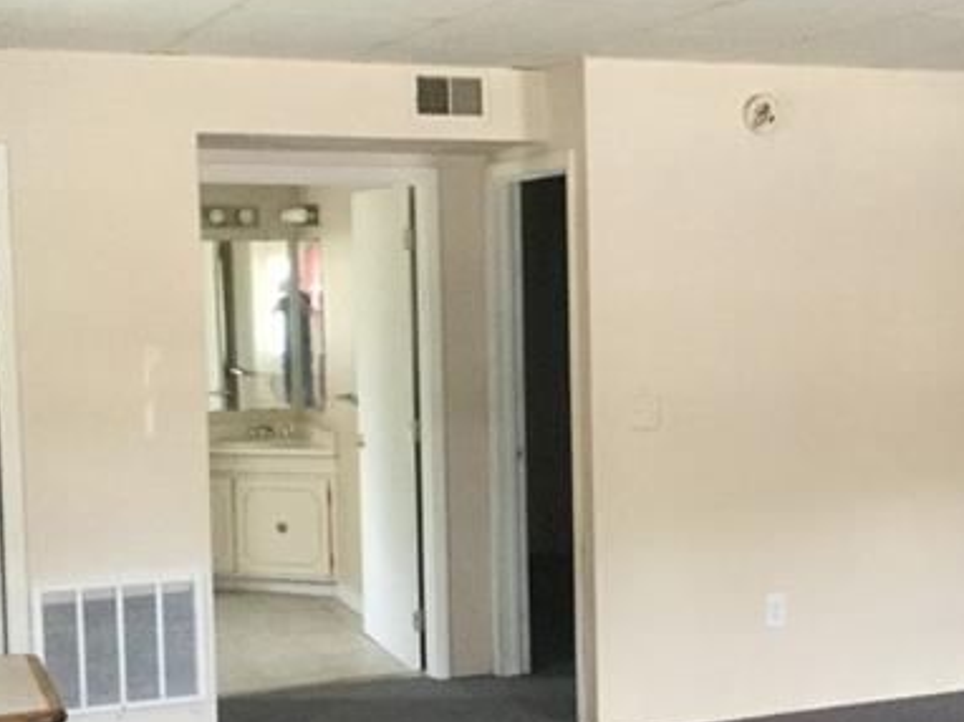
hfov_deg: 29.4
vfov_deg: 22.5
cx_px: 714
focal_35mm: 65
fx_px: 1809
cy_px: 442
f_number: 2.4
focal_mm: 3.3
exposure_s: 1/30
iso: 200
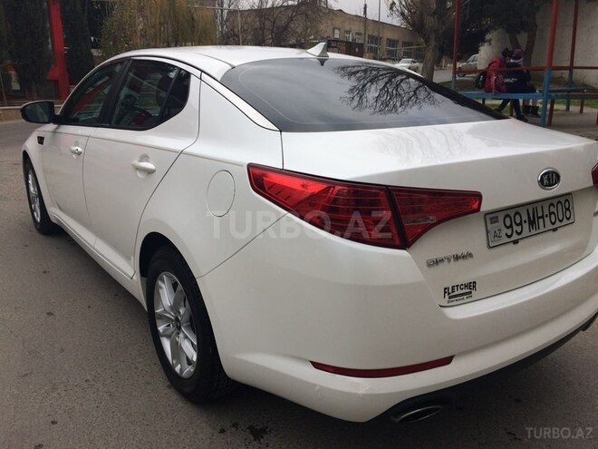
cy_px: 224
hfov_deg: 61.7
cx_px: 299
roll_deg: -1.4
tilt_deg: -16.4
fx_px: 501
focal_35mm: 29
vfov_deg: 48.2
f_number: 2.2
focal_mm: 4.15
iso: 32
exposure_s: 1/954
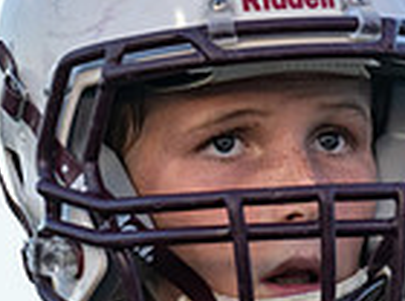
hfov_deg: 1.8
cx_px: 323
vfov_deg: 1.4
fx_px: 12593
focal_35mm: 1080
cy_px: 170
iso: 500
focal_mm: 200
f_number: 2.8
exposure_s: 1/1250
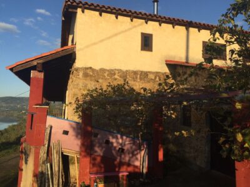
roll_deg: -2.6
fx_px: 209
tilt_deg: +5.7
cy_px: 94
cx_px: 125
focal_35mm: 29
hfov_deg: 61.7
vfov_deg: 48.2
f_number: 2.2
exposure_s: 1/1883
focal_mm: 4.15
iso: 32
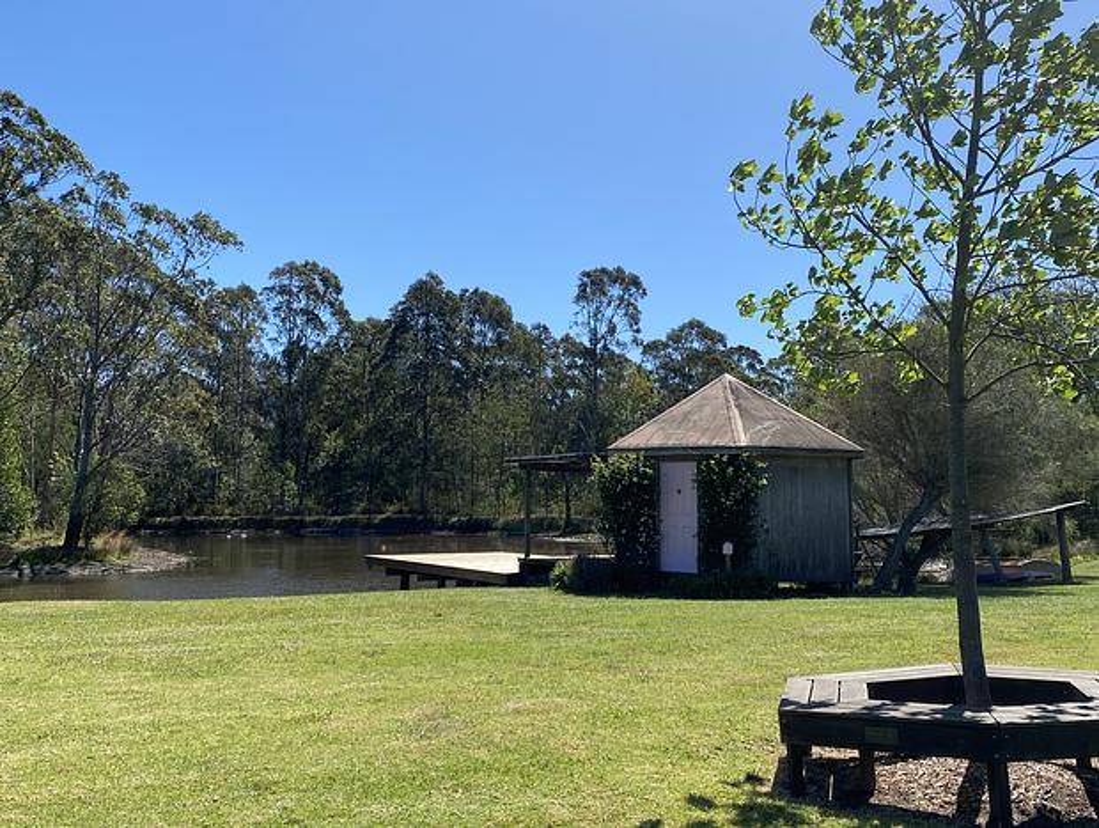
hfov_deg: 67.2
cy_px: 414
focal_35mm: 26
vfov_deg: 53.2
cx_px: 550
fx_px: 827
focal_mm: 4.25
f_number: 1.8
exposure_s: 1/2755
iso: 32
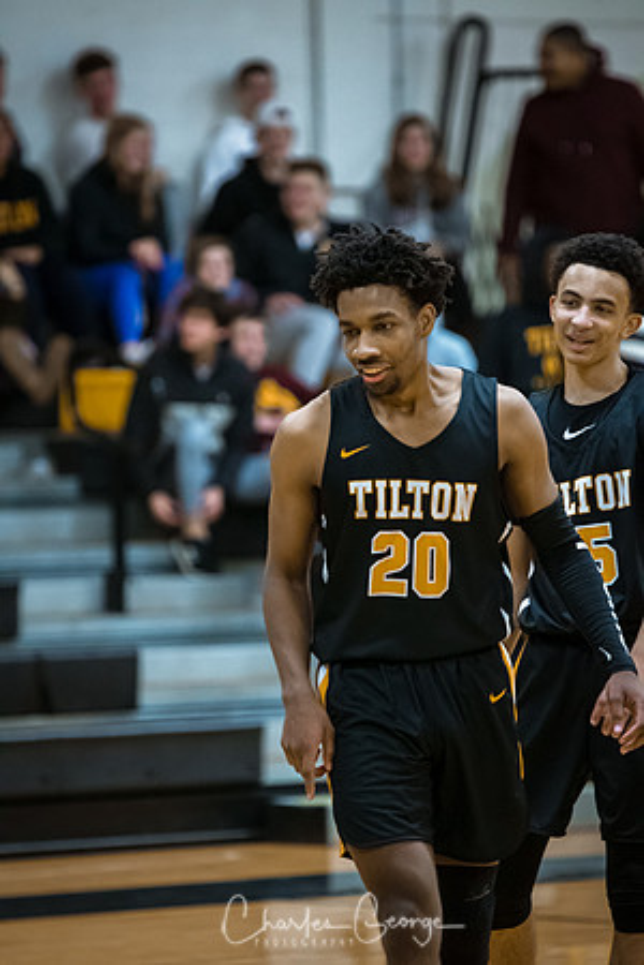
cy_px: 482
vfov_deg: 6.9
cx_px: 322
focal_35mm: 300
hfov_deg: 4.6
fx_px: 8049
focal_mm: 200
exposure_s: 1/400
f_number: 2.8
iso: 3200
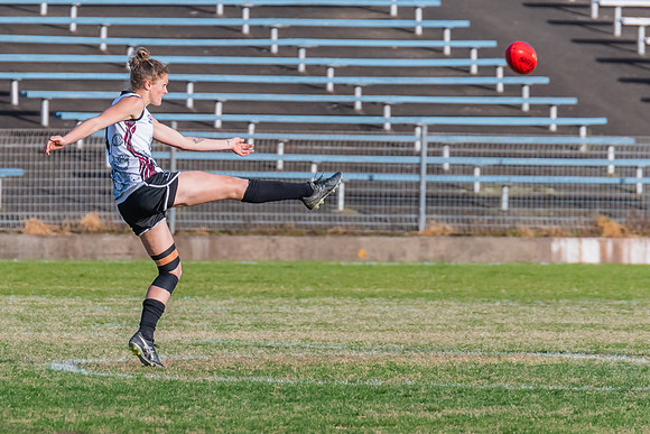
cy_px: 243
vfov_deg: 1.5
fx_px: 17112
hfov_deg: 2.2
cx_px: 115
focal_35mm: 948
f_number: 8
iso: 800
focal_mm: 420
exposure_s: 1/1250
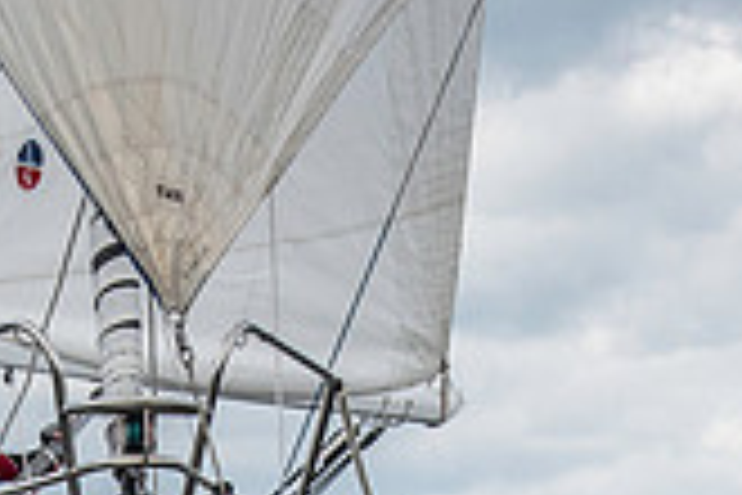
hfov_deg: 8.0
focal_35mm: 257
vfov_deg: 5.3
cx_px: 104
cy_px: 714
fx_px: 5297
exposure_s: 1/1250
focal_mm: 40
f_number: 5
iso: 400
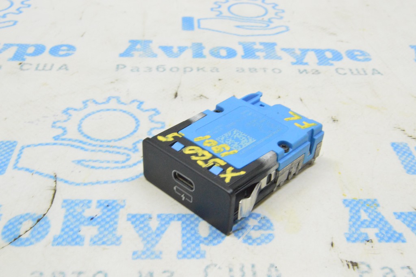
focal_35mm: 48
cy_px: 138
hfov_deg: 41.1
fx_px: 554
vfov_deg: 28.0
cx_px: 208
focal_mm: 32
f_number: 20
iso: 6400
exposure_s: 1/15
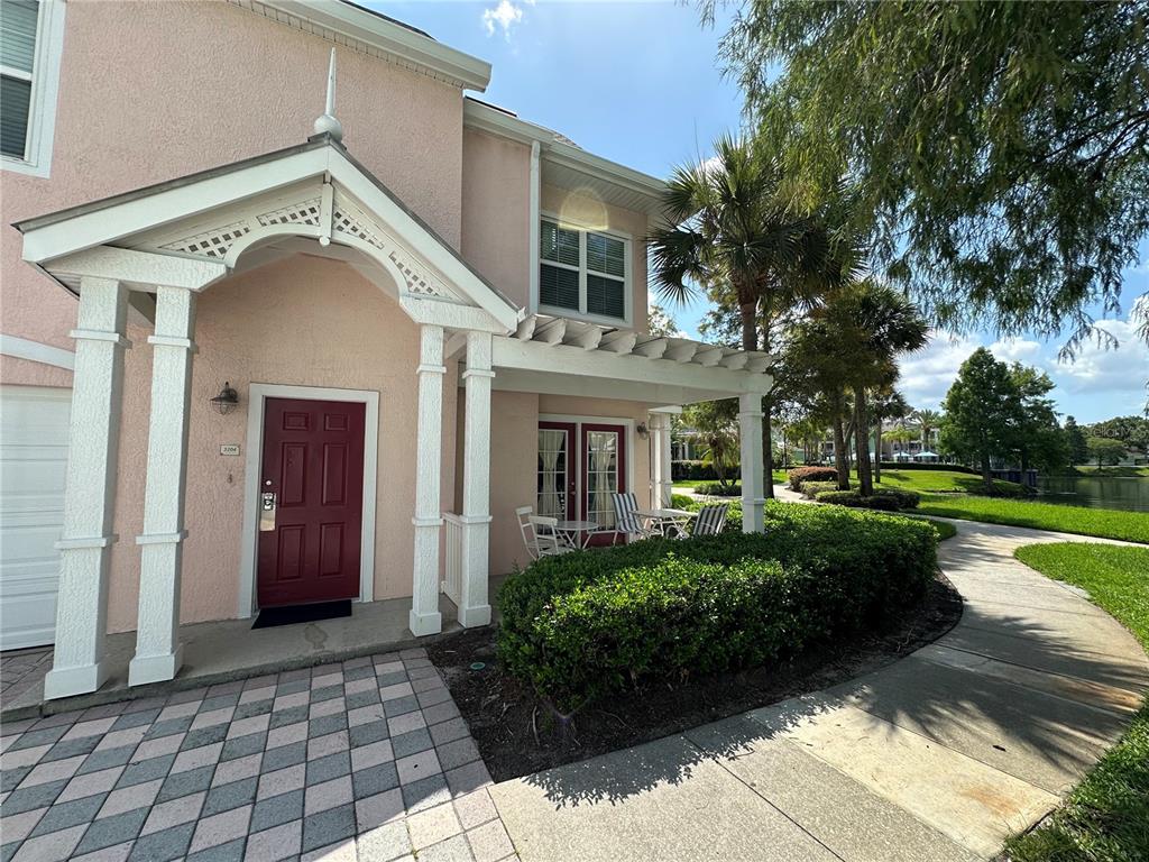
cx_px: 574
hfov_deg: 102.1
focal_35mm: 14
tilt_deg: +4.5
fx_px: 465
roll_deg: +0.0
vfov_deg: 85.7
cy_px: 431
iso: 50
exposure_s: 1/1082
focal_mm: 2.22
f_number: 2.2
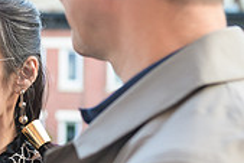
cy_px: 92
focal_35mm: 151
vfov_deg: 9.1
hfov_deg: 13.3
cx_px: -30
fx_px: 1024
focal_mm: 44
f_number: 3.2
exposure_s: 1/125
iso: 400
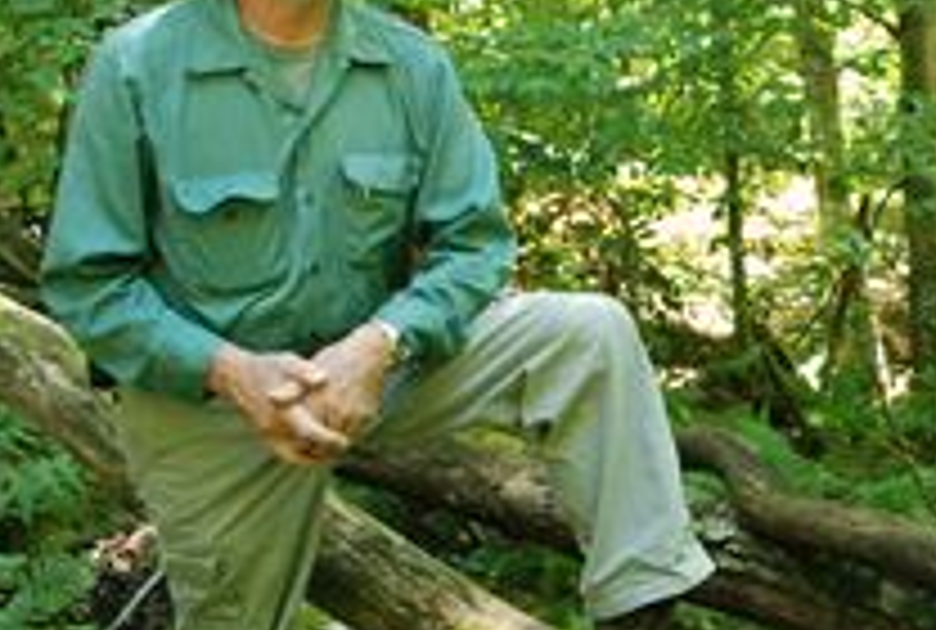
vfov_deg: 21.0
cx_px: 1004
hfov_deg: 28.3
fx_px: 1695
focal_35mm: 65
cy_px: 356
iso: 800
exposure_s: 1/80
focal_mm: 18
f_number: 4.5
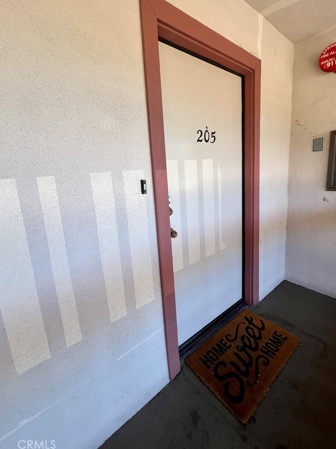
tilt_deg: -12.0
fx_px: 181
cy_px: 210
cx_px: 174
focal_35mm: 14
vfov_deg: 101.9
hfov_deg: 85.6
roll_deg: +4.1
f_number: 1.8
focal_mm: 1.57
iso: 32
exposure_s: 1/115
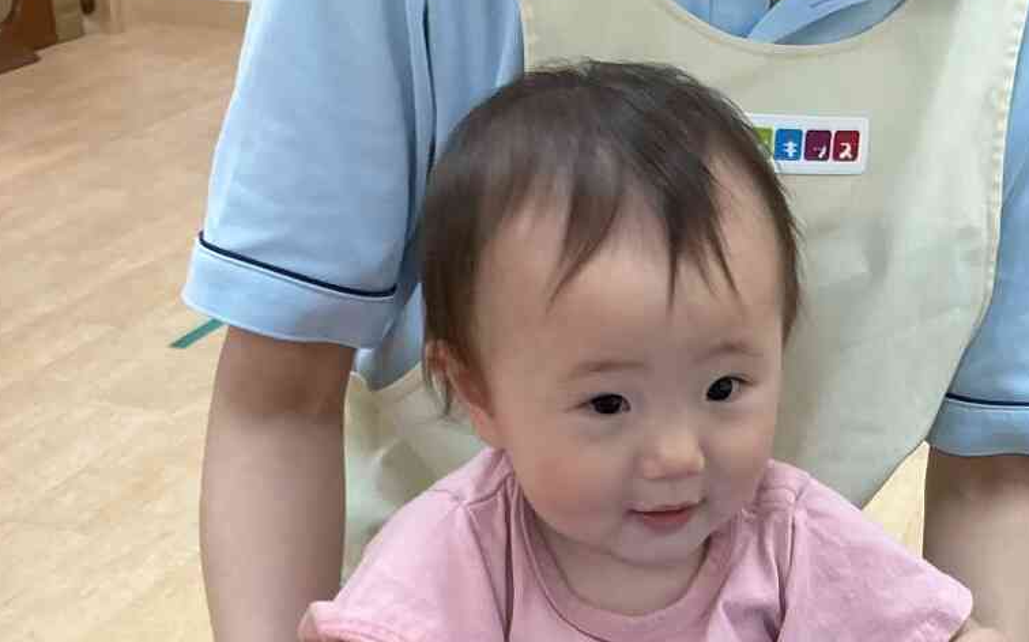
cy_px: 722
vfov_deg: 20.2
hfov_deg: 32.9
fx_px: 1710
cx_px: 750
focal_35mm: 61
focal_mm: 3
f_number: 1.8
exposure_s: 1/60
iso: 64
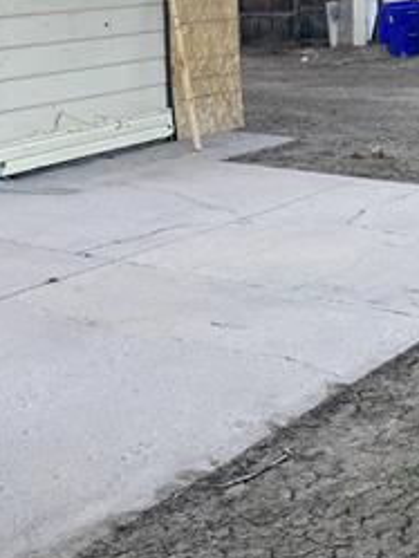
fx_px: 1161
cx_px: 175
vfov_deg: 26.8
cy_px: 158
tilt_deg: -9.8
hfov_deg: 20.4
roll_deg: +1.9
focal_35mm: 72
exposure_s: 1/121
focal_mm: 3.99
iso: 50
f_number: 1.8
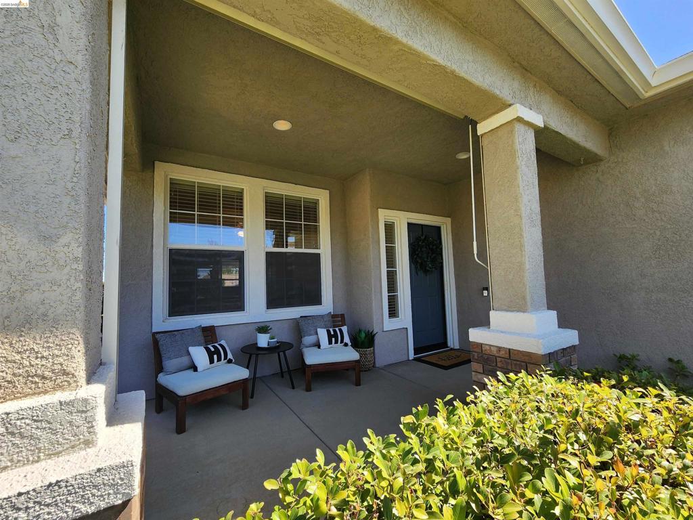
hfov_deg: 106.2
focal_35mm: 13
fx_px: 260
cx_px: 346
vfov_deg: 89.9
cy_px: 260
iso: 50
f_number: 2.2
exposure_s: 1/574
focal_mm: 2.2
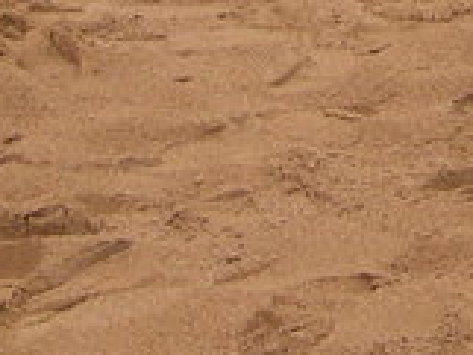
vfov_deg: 6.0
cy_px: -519
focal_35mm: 236
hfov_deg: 8.3
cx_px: 447
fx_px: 3227
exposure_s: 1/602
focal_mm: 8
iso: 100
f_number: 2.8
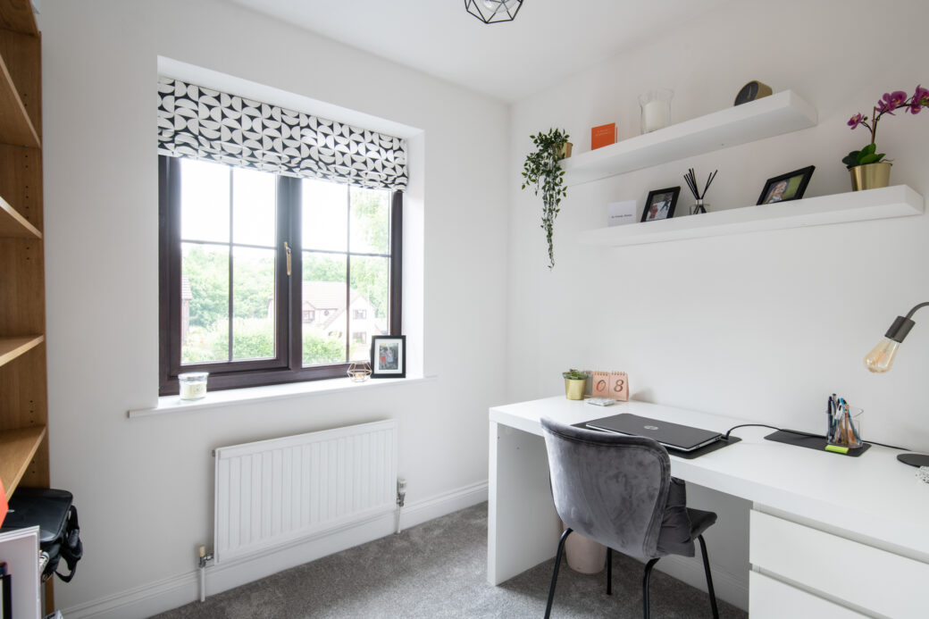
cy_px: 310
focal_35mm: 18
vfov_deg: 67.4
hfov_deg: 90.0
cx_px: 464
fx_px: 464
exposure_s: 1/4
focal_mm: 18
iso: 200
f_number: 8
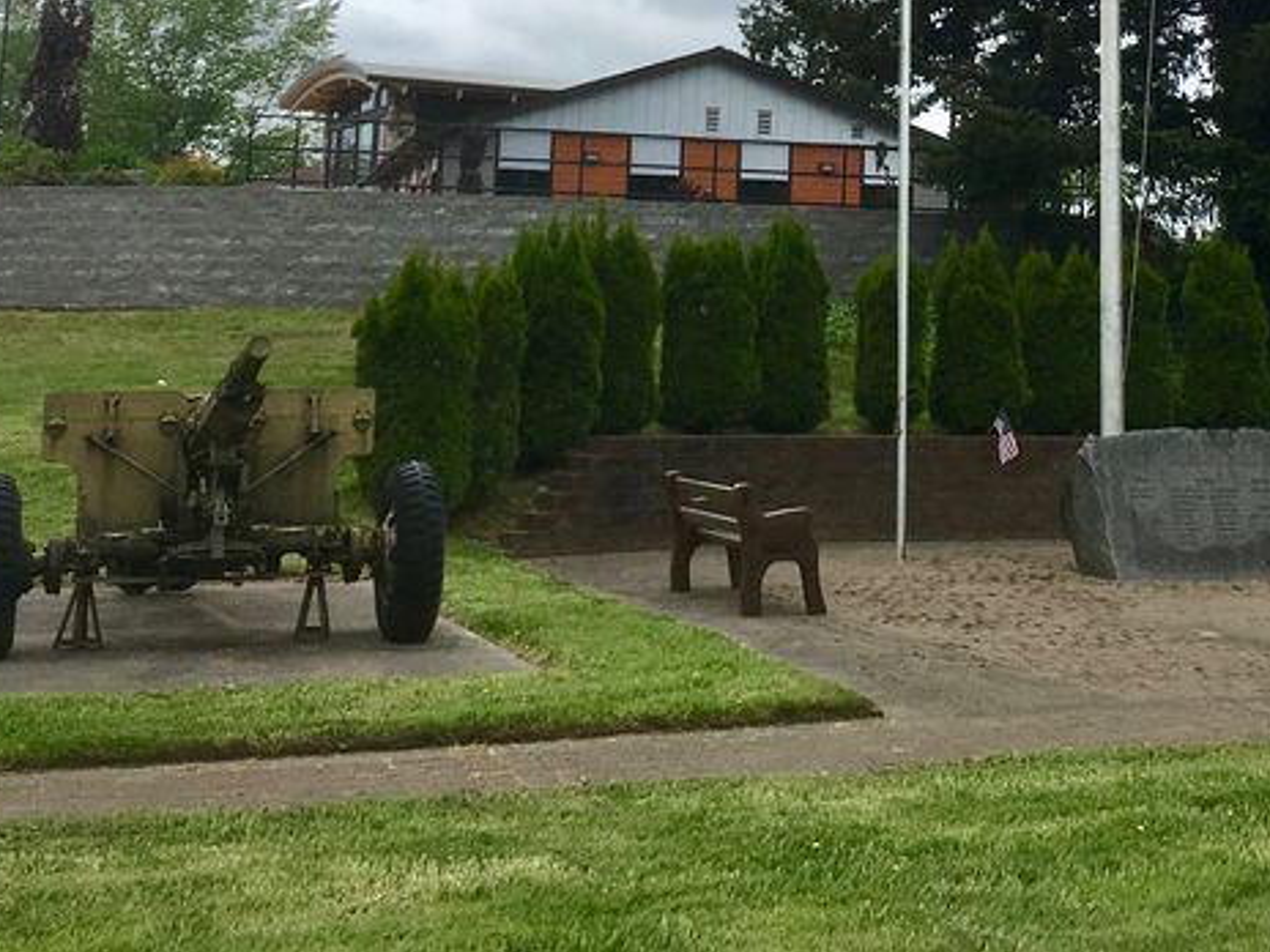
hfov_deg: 30.2
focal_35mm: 63
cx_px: 944
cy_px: -68
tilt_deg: +10.6
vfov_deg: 22.1
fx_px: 2311
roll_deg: -1.0
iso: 25
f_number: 2.2
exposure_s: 1/2481
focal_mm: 4.15
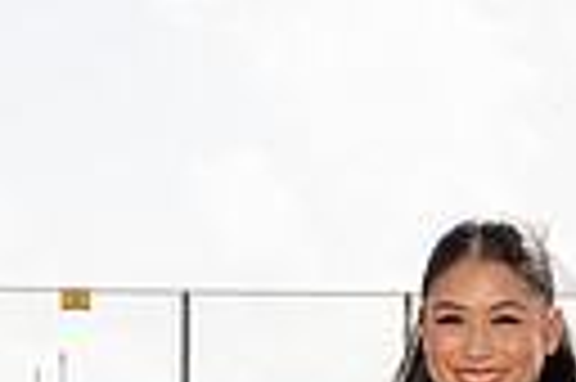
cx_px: 446
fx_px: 2812
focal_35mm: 176
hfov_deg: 11.7
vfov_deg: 7.3
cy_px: 935
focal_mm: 50
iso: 200
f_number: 11
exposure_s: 1/250
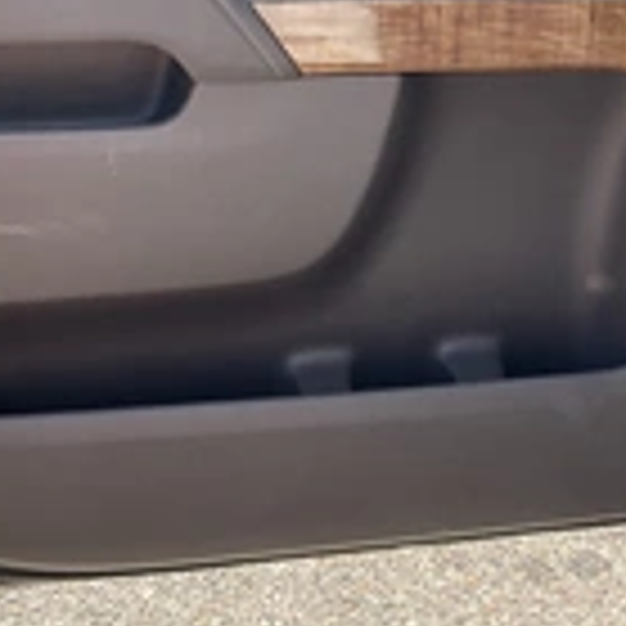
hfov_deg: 23.3
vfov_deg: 22.6
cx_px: 369
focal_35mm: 74
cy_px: 27
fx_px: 1514
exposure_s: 1/419
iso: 25
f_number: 1.8
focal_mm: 3
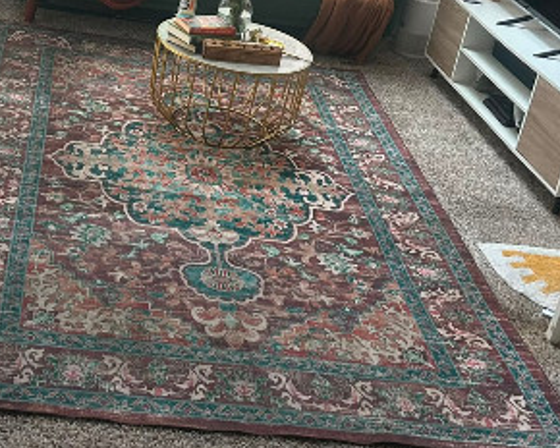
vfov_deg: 21.3
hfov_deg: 26.3
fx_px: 1193
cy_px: 235
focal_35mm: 72
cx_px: 215
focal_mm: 6.6
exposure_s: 1/23
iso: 20
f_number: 2.8
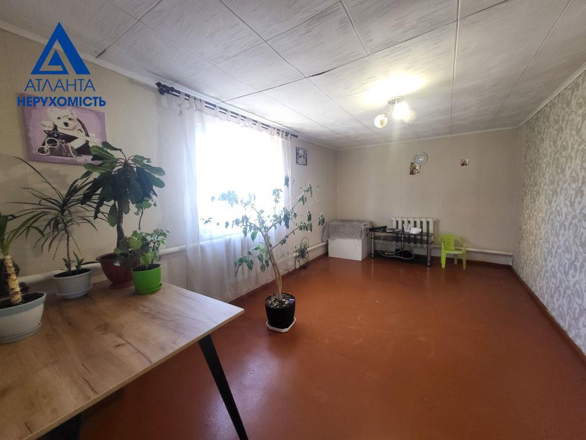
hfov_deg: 106.2
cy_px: 220
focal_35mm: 13
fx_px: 220
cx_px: 293
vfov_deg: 89.9
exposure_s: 1/50
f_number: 2.2
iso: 320
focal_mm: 1.74
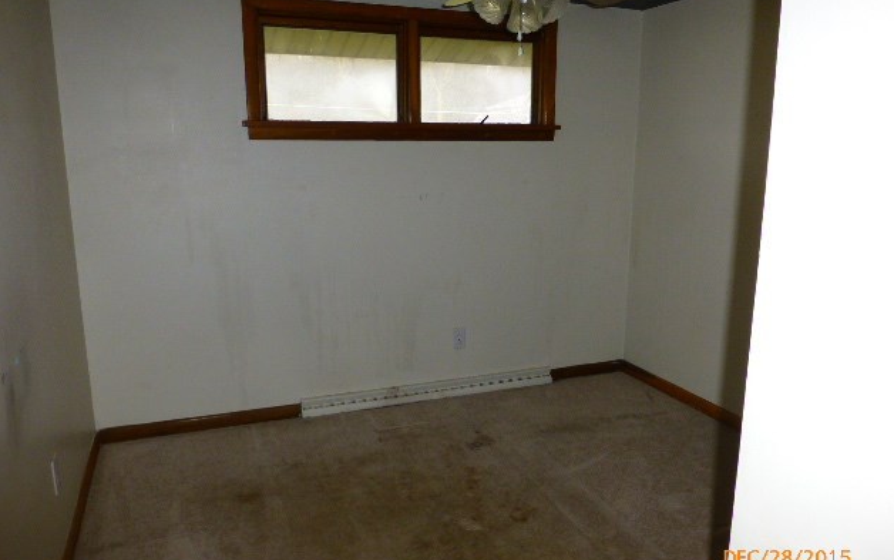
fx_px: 658
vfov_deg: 46.1
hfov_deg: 68.4
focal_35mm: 27
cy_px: 284
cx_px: 453
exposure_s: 1/60
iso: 250
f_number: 3.3
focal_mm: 4.4
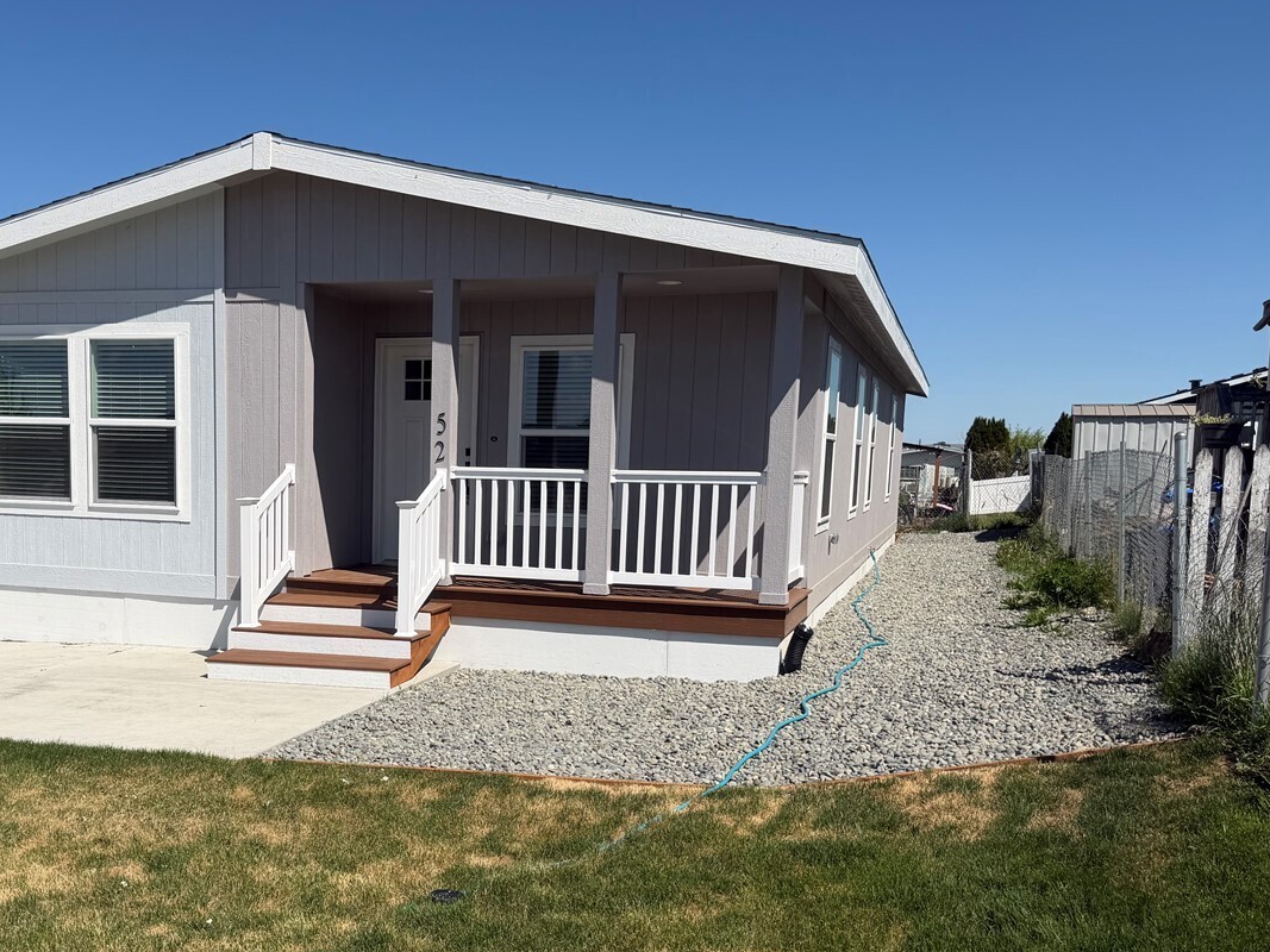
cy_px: 602
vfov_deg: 39.4
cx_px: 413
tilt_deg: -6.3
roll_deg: -0.8
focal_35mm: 36
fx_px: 1321
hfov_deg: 50.3
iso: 80
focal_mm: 6.76
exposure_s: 1/8130
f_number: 1.78
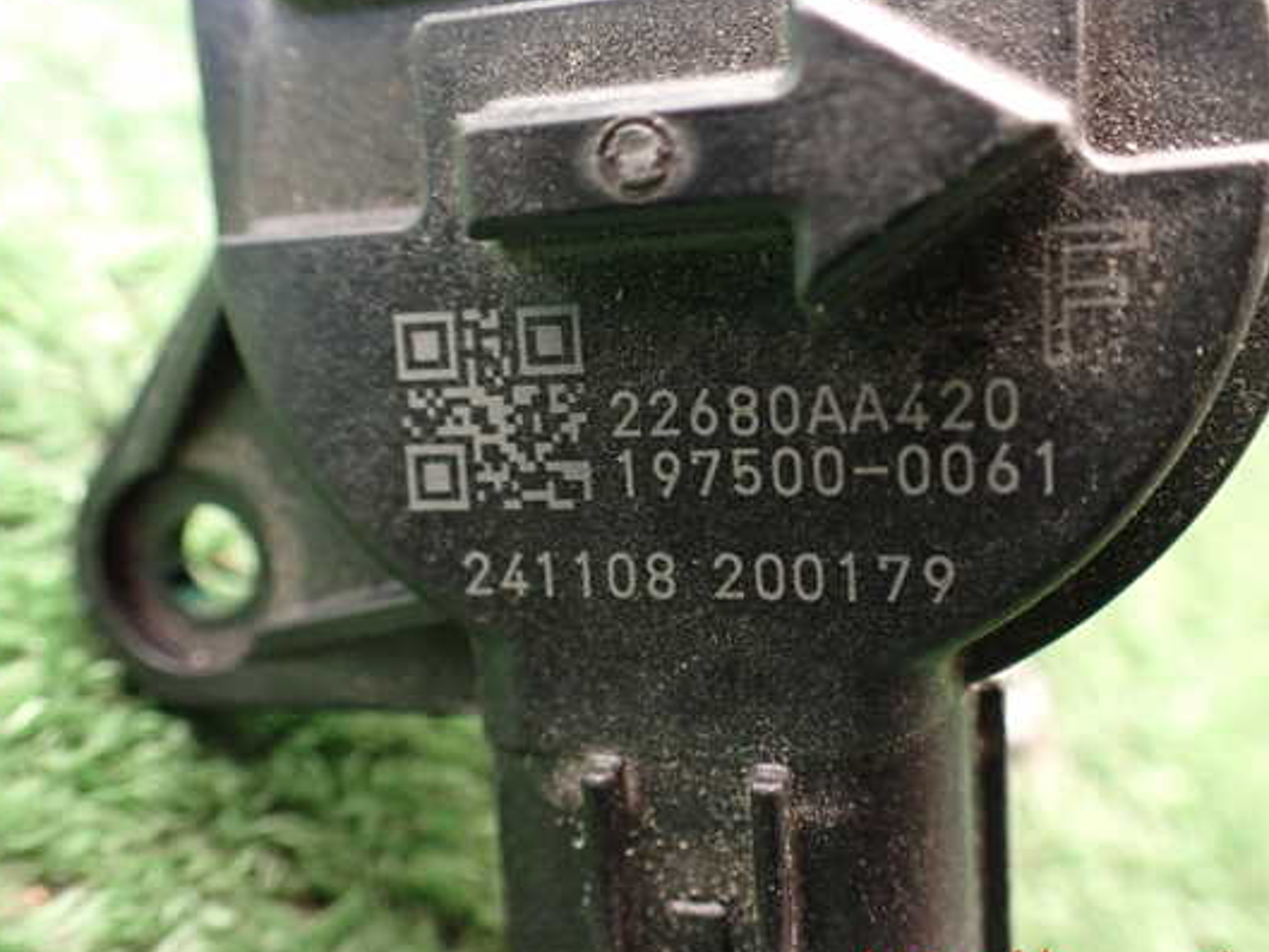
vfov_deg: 41.8
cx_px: 686
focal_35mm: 34
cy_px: 468
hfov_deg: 53.9
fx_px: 1247
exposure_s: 1/50
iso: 800
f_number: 2.3
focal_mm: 5.4
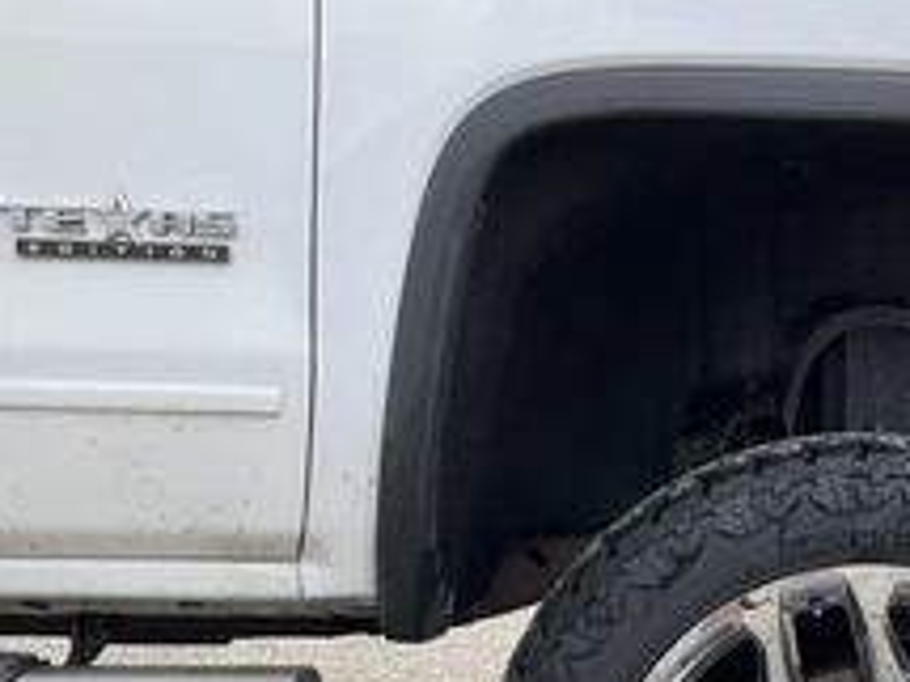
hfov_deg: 33.4
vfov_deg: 26.0
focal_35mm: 54
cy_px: 627
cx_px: 842
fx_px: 1419
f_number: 1.8
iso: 25
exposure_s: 1/642
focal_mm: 3
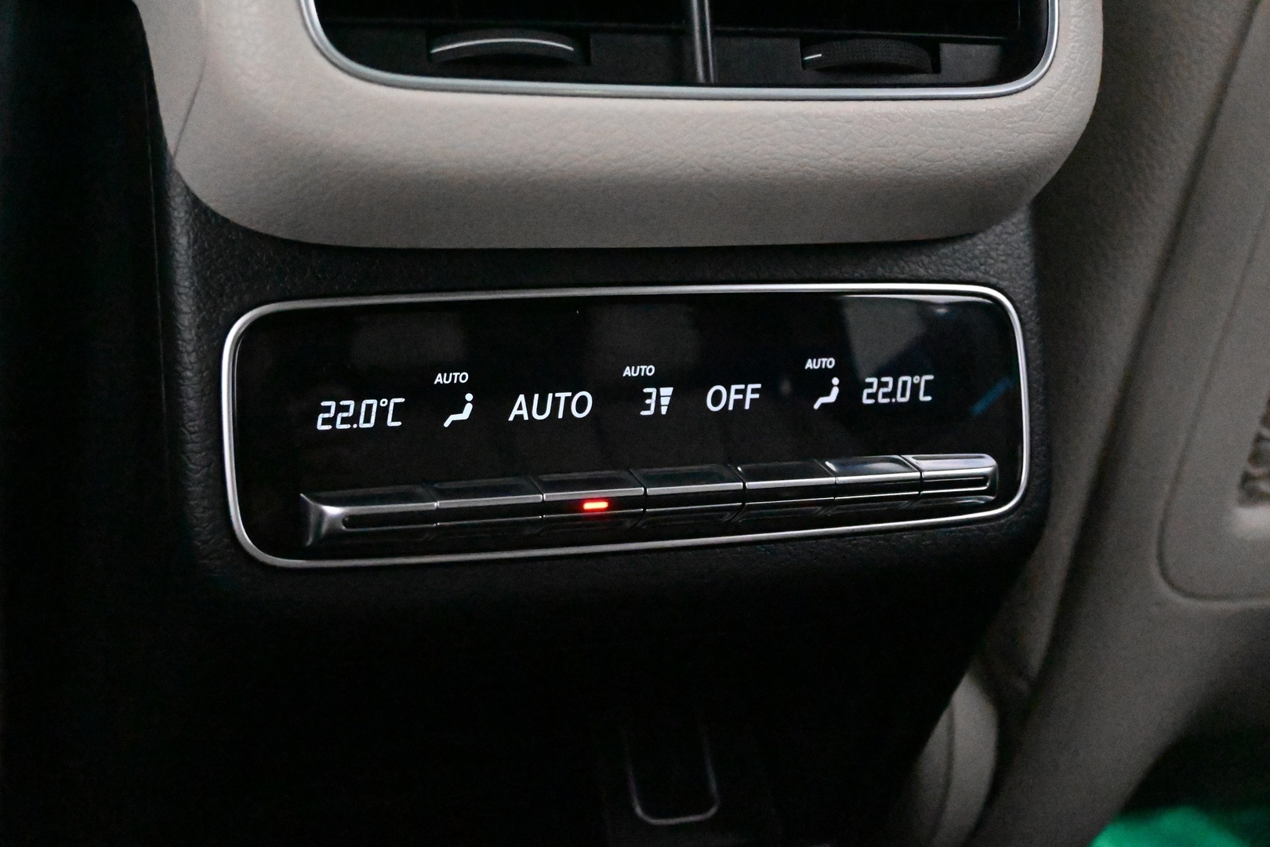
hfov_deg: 37.9
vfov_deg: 25.8
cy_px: 424
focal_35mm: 52
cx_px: 635
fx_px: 1852
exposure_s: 1/60
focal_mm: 35
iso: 36000
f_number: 5.3
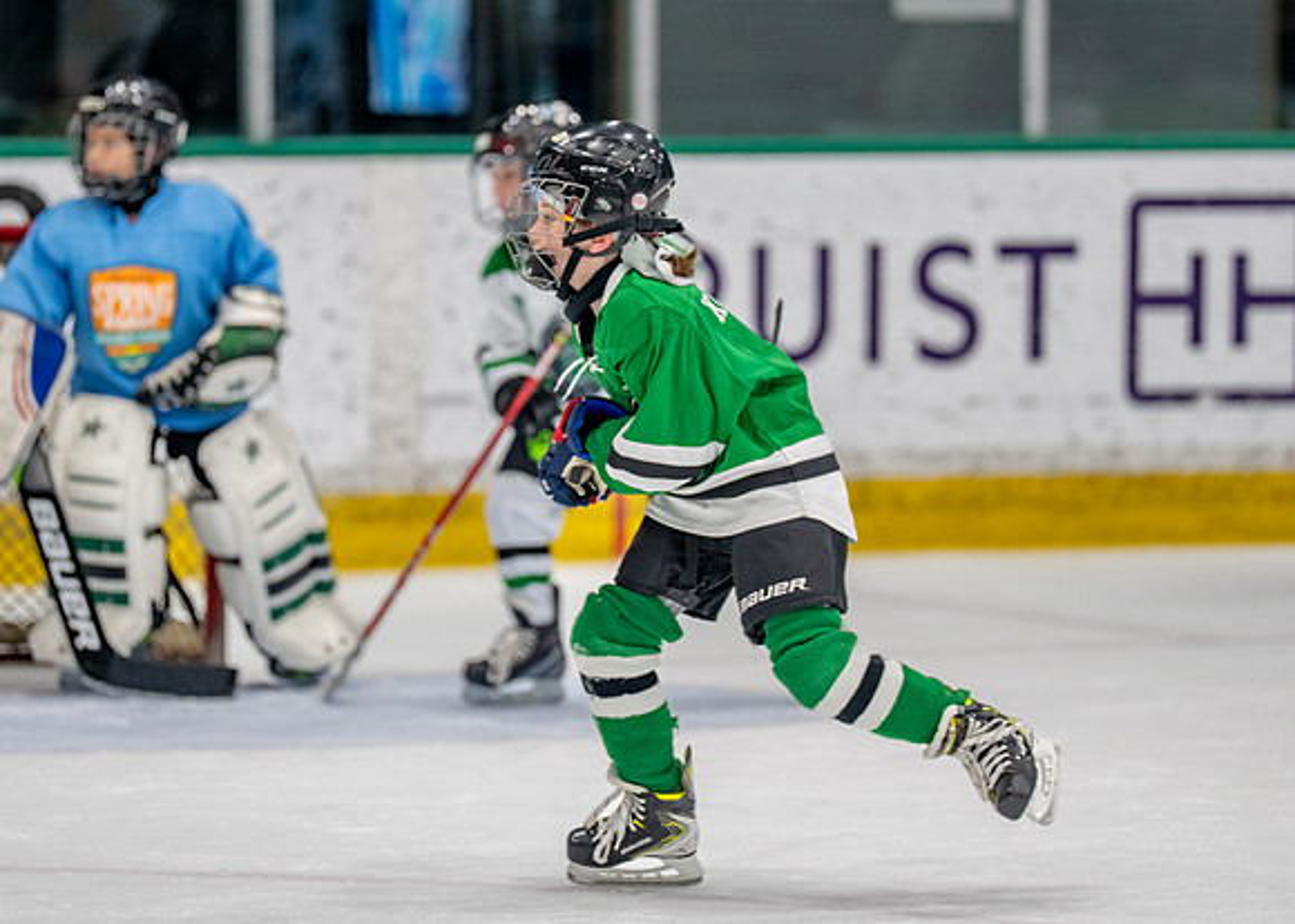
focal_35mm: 307
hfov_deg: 6.6
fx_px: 11300
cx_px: 639
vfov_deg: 4.7
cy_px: 377
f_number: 2.8
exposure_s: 1/1250
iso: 1000
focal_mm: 200
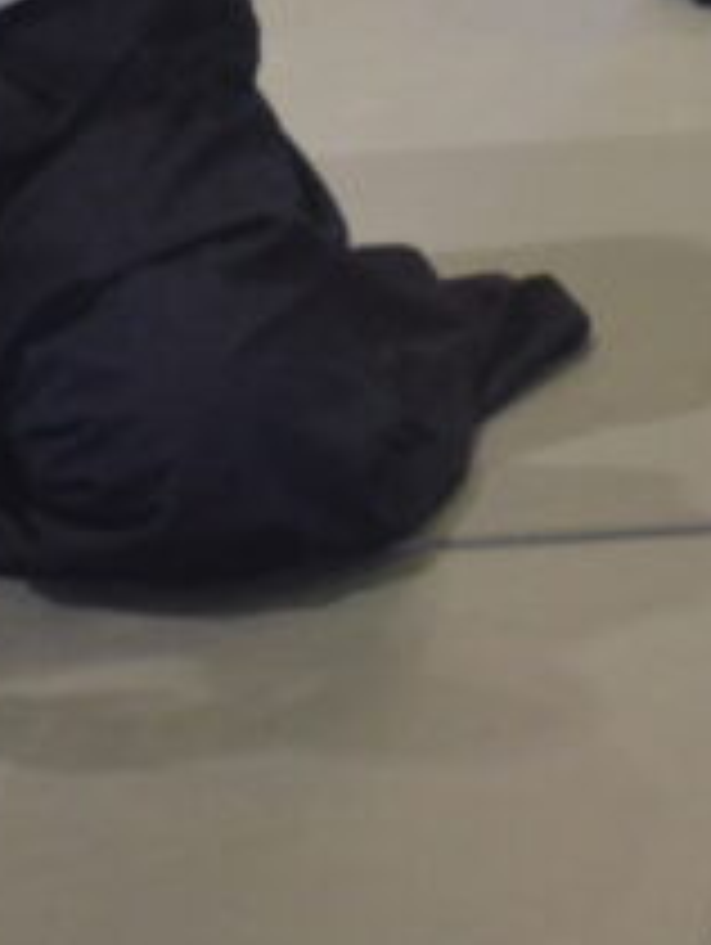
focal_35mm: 386
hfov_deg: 3.9
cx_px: 292
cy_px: -488
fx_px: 10559
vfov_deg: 5.1
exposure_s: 1/60
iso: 1600
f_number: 5.6
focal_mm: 55
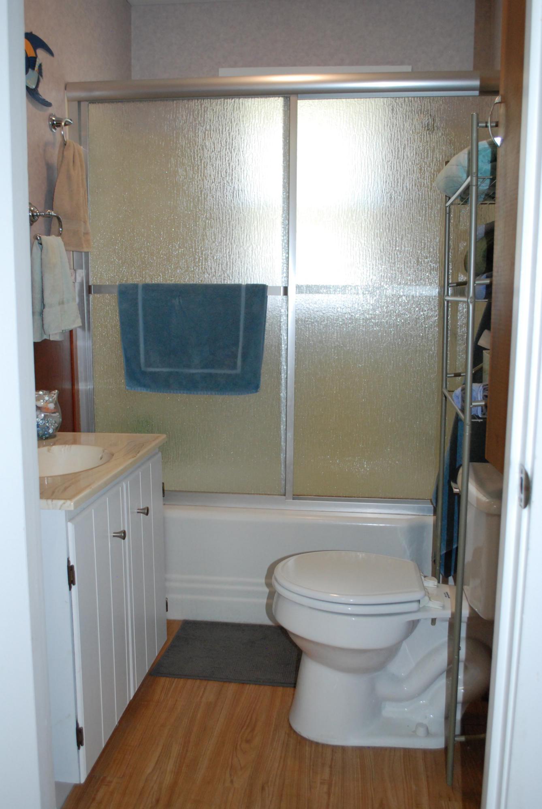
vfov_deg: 57.2
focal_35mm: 33
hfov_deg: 40.1
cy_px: 404
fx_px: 743
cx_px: 271
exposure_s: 1/60
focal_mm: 22
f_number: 5
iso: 800
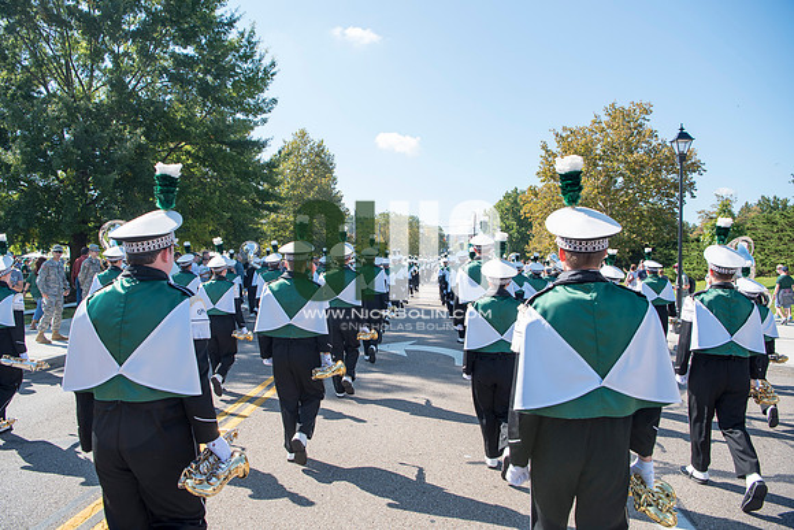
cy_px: 265
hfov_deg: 73.7
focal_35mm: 24
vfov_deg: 53.2
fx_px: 529
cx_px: 397
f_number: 5.6
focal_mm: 24
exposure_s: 1/500
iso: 200
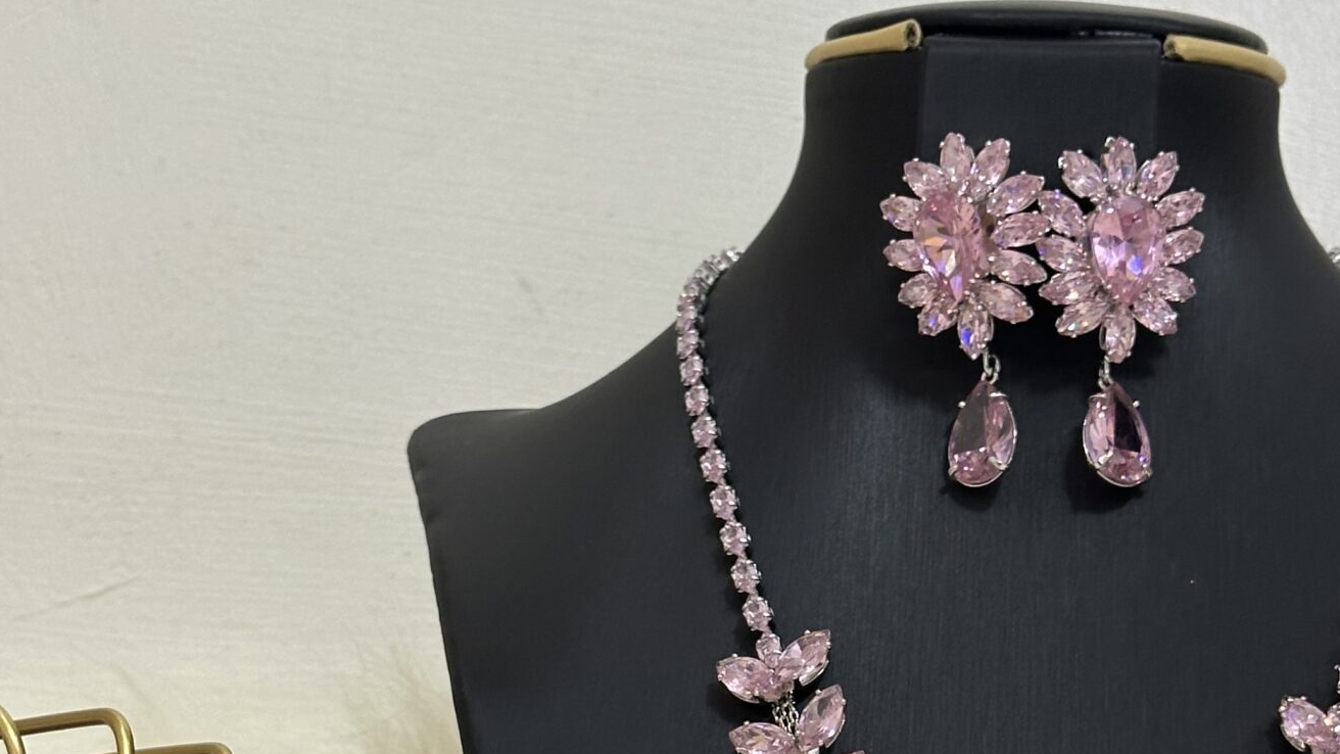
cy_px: 856
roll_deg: -1.3
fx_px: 3624
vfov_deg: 11.7
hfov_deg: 20.9
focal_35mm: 102
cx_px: 709
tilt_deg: -3.5
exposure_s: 1/60
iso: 160
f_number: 1.78
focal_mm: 6.86
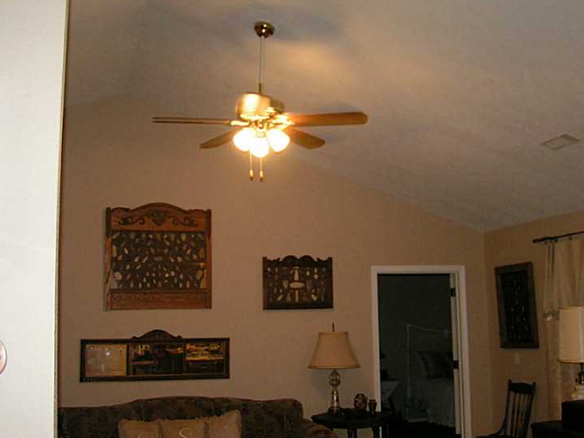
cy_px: 206
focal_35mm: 42
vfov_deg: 34.3
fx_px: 709
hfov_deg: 44.8
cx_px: 312
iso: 200
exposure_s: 1/40
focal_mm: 5.8
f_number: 2.8
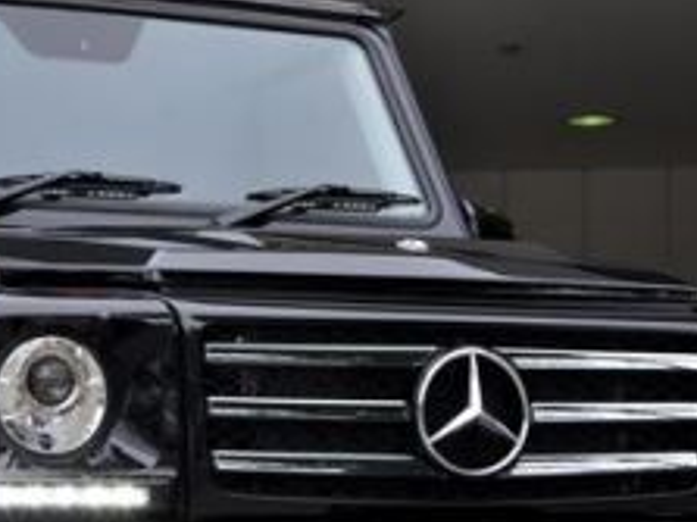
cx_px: 172
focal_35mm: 121
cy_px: 433
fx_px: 2435
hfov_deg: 16.2
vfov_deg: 12.2
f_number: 11
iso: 200
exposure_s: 1/125
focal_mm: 32
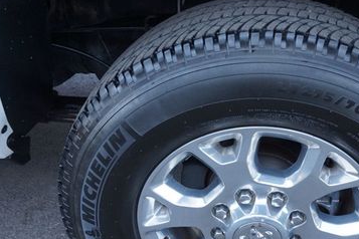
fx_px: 429
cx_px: 225
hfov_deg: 45.0
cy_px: 173
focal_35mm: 43
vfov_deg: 30.8
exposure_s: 1/160
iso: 640
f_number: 4
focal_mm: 16
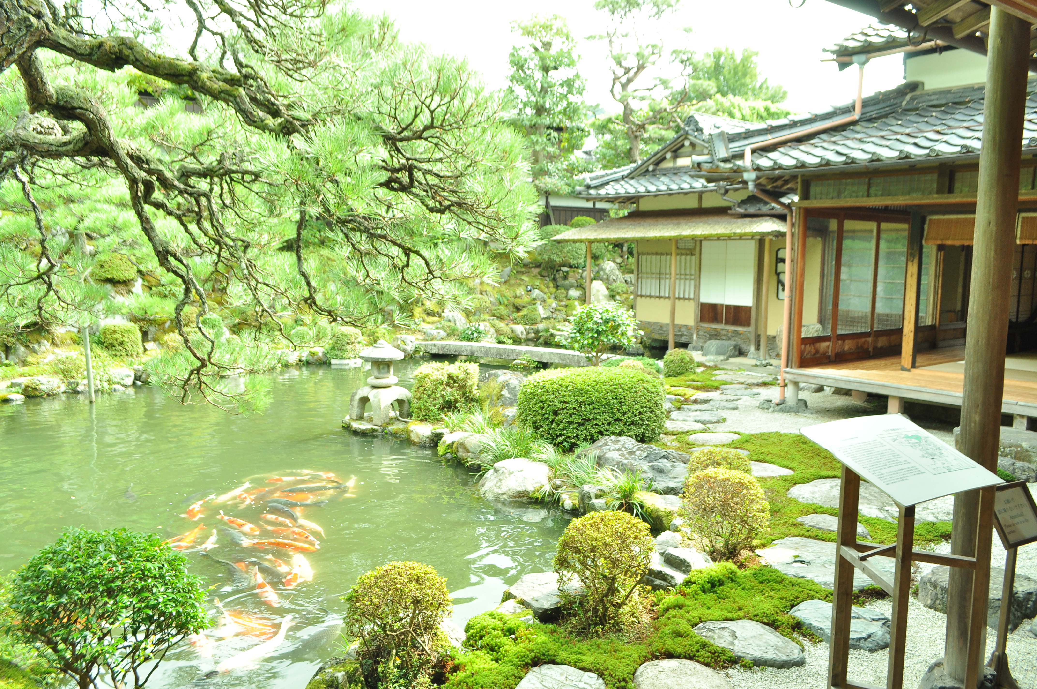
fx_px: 777
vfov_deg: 47.8
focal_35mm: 27
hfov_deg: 67.4
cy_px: 344
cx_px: 518
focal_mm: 18
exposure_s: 1/80
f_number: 7.1
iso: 400
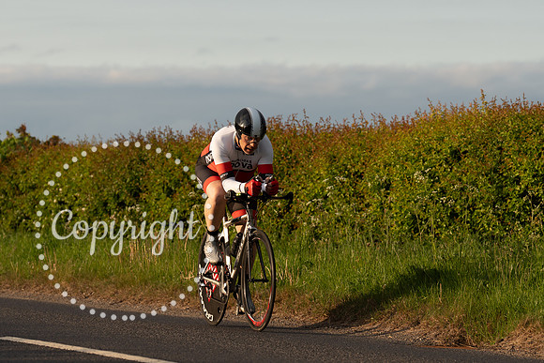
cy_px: 174
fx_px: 2967
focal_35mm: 196
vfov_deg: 7.0
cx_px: 225
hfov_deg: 10.5
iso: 200
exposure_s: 1/1000
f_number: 4
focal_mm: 121
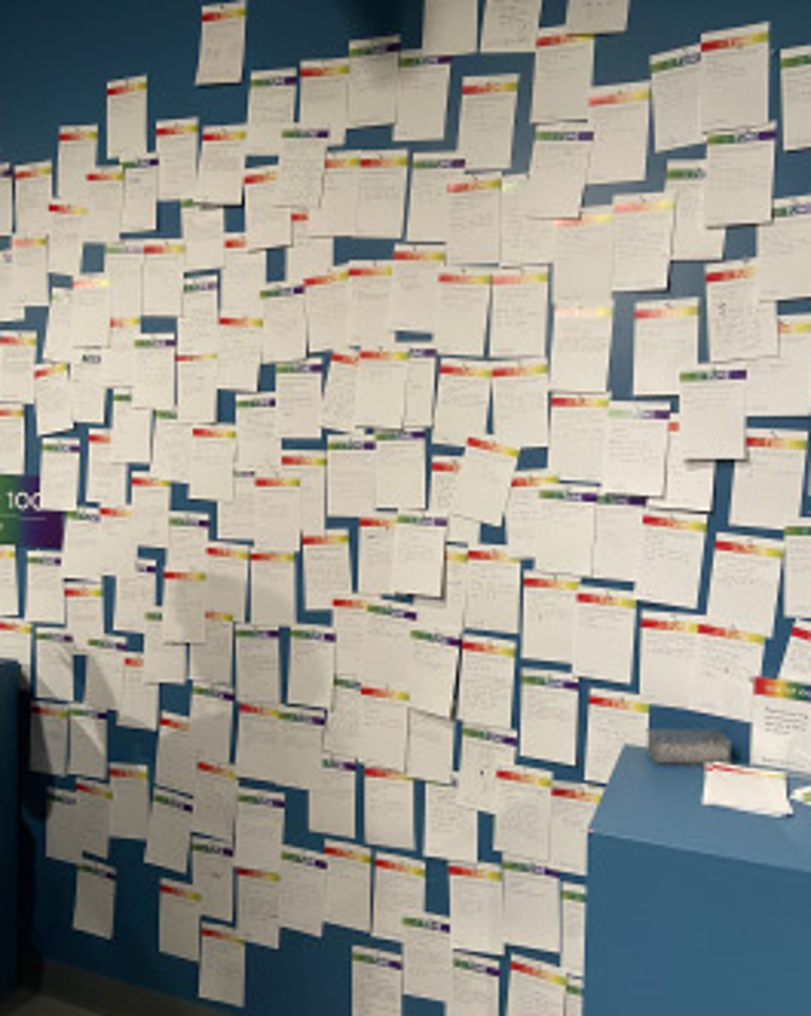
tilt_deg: -1.4
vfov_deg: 62.3
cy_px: 508
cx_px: 416
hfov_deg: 51.5
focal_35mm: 28
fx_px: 841
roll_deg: -1.5
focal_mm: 4.25
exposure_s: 1/60
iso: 100
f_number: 1.8
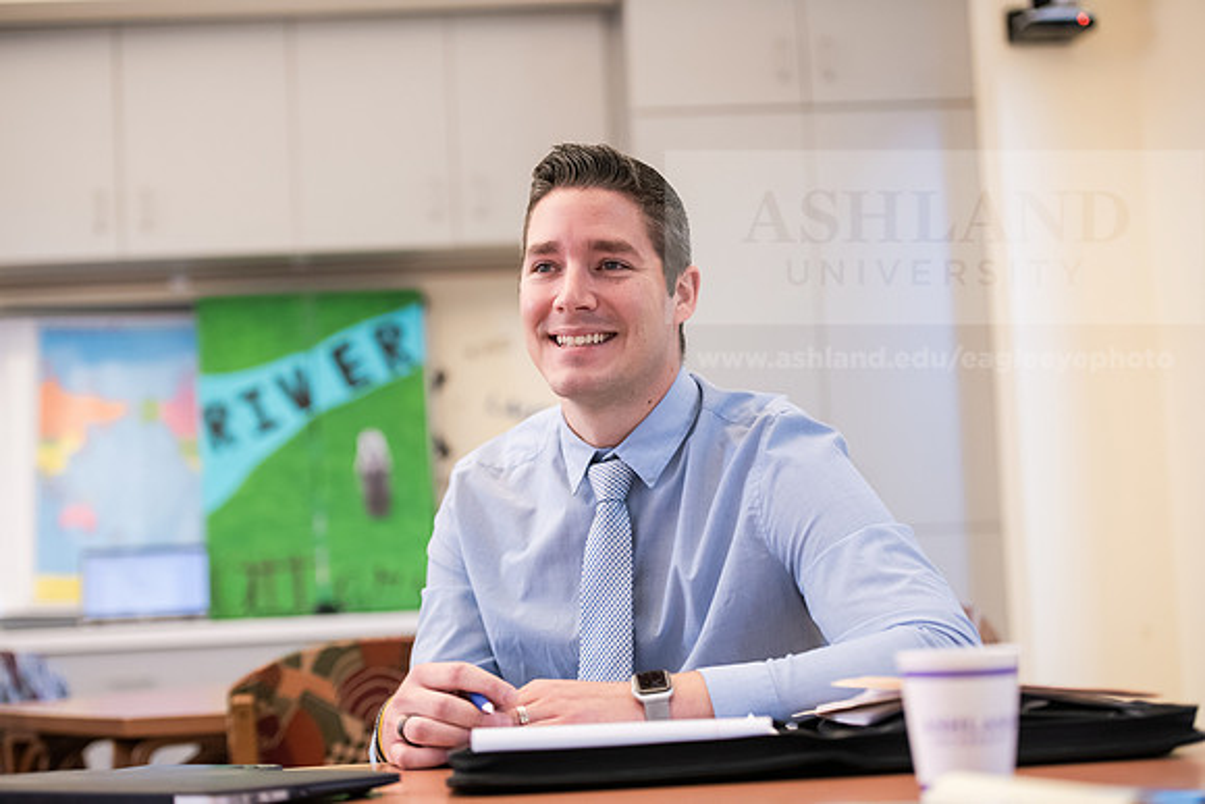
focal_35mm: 70
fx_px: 2343
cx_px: 602
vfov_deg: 19.5
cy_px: 402
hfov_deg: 28.8
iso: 1600
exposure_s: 1/200
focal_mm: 70
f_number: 2.8
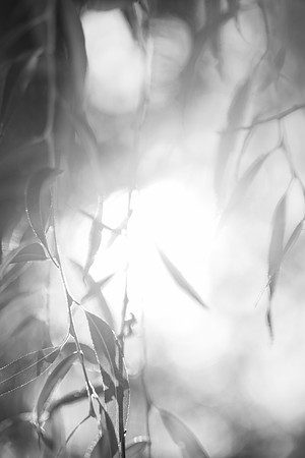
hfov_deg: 7.6
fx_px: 2287
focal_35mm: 180
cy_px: 229
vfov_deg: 11.4
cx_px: 152
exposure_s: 1/160
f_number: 4
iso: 160
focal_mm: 180
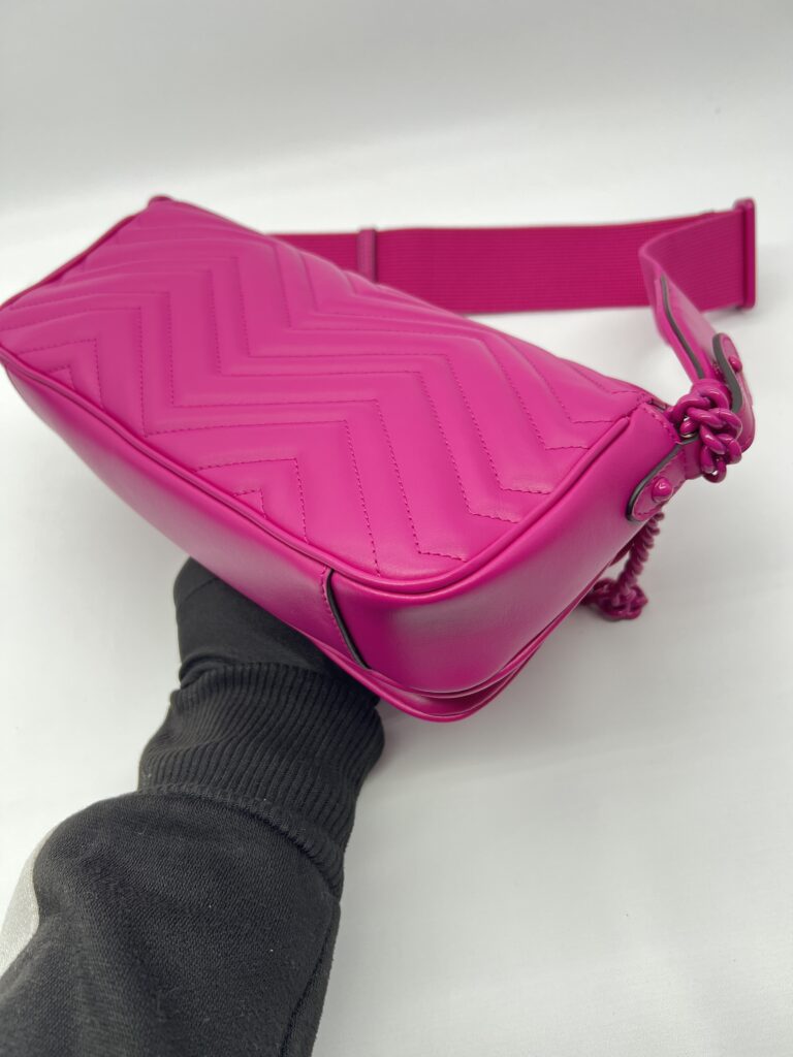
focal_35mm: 26
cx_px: 396
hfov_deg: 53.1
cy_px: 528
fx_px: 794
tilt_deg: -48.6
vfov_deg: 67.3
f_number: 1.5
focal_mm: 5.7
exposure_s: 1/100
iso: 64
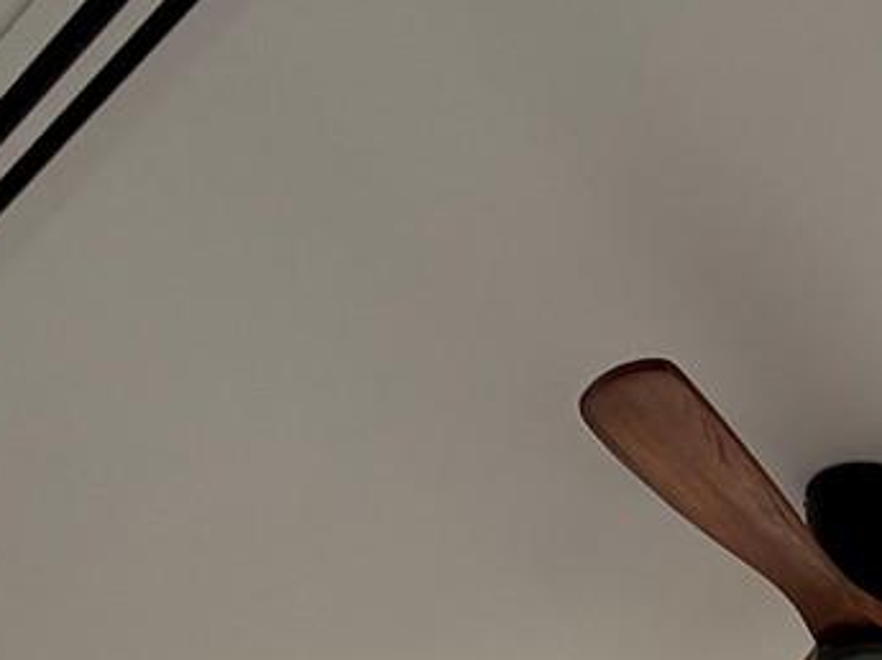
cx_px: 1110
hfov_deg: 26.0
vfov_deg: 16.1
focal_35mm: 65
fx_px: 1654
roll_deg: +2.9
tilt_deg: +1.6
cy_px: 1404
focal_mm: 2.22
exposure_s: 1/120
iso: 100
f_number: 2.2
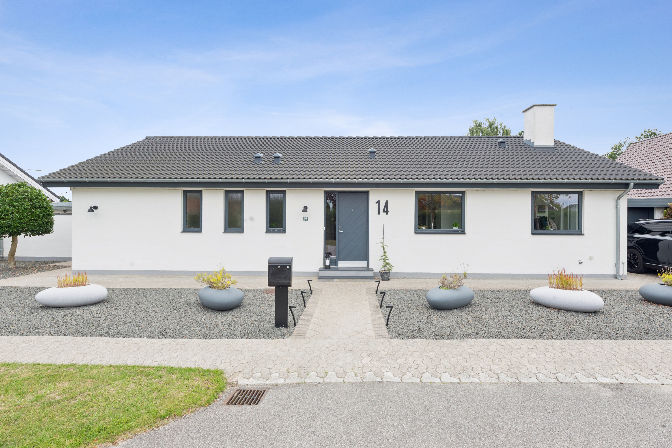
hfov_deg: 90.0
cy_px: 224
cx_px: 336
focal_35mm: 18
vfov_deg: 67.4
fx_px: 336
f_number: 10
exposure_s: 1/80
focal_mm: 18
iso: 200
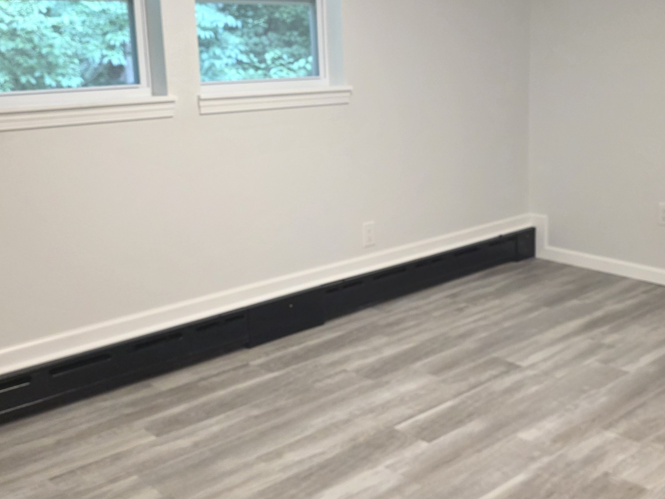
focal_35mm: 44
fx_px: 845
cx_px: 426
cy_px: 183
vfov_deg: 32.7
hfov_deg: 42.5
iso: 500
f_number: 1.7
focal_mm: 6.3
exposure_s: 1/120
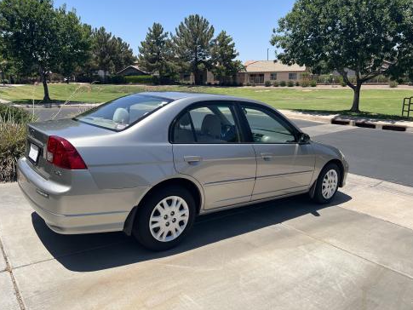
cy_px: 152
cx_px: 204
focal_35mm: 27
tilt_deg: -14.0
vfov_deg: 51.4
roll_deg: +1.0
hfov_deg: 65.3
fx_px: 322
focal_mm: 5.7
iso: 50
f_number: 1.5
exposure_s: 1/3831
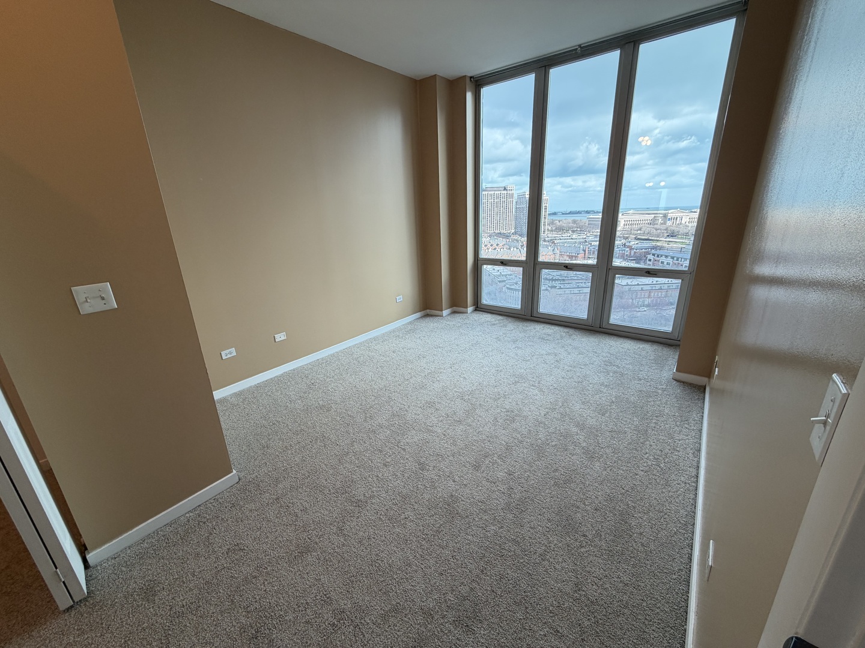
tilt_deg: -17.2
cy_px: 324
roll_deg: +2.9
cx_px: 432
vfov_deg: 85.7
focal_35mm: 14
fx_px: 350
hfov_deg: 102.1
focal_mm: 2.22
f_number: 2.2
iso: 50
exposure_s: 1/120
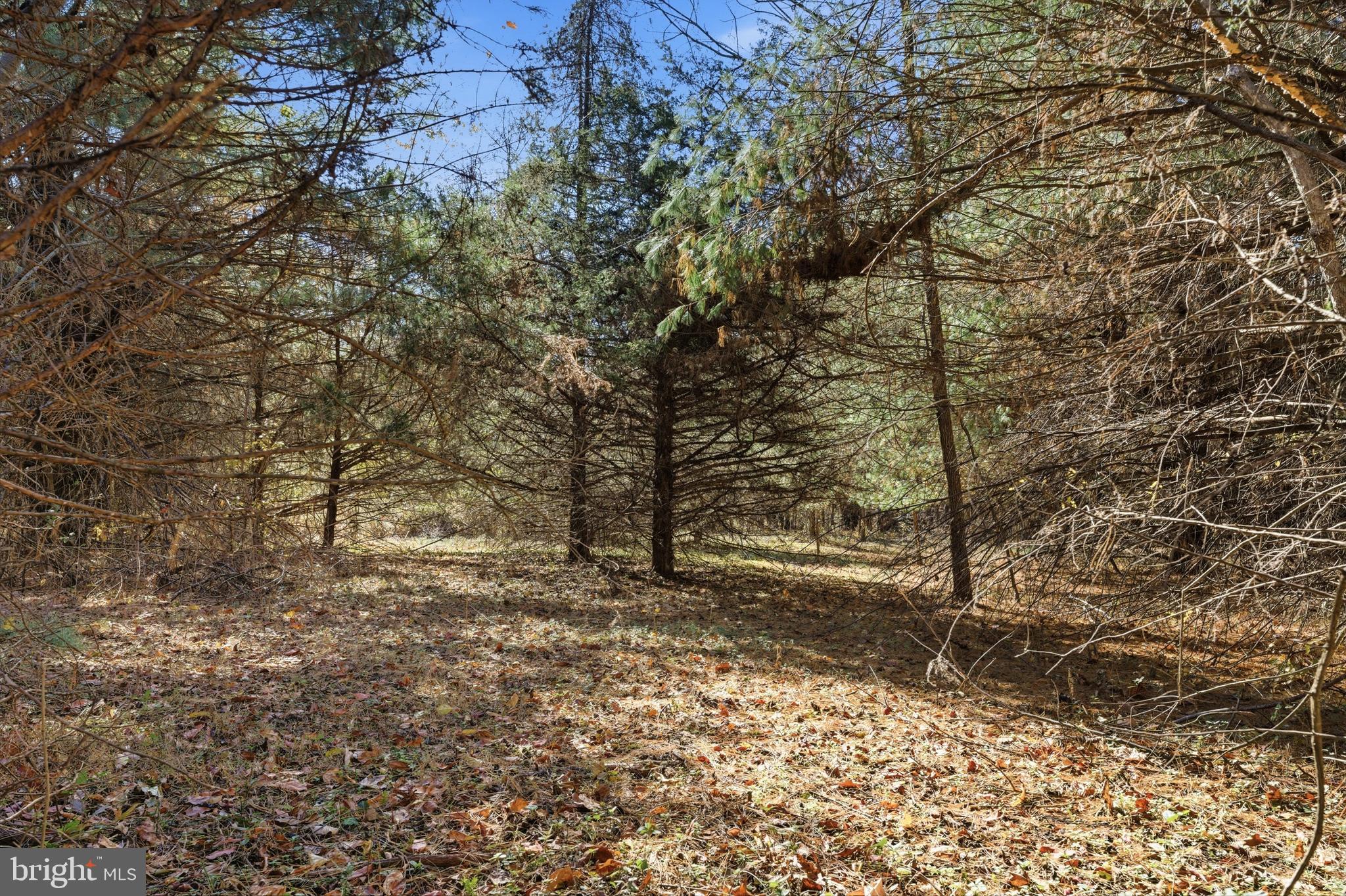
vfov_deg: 53.1
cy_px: 448
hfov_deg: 73.8
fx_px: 897
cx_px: 673
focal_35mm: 24
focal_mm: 24
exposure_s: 1/800
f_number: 9
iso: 200
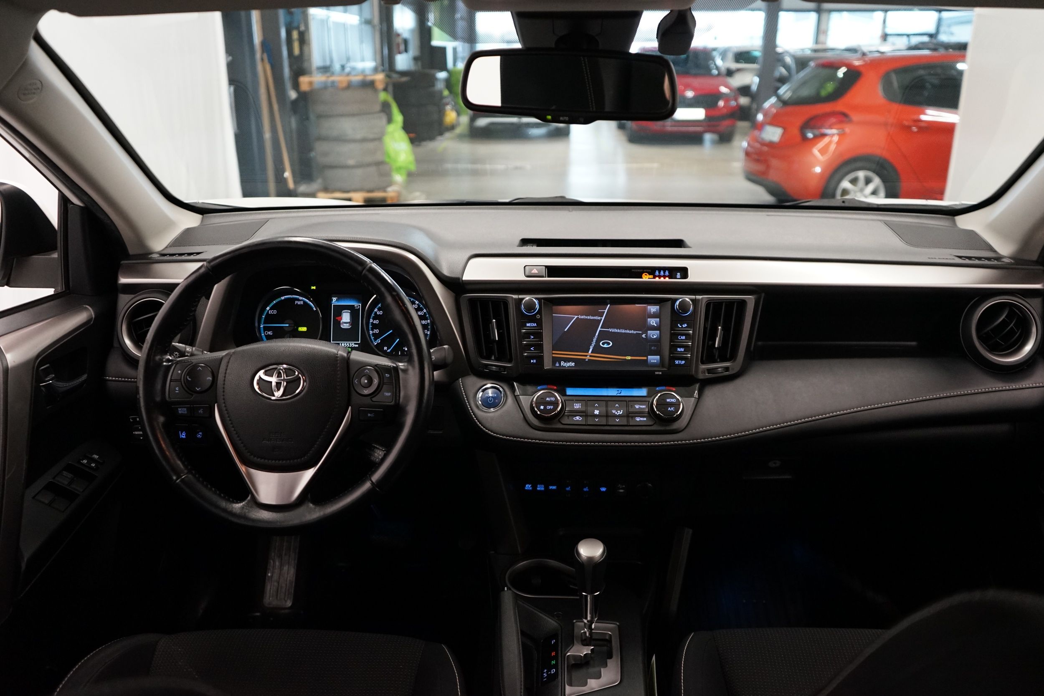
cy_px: 348
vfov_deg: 45.0
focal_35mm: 29
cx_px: 522
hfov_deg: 63.7
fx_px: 841
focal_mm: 29
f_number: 3.5
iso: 2500
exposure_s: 1/160
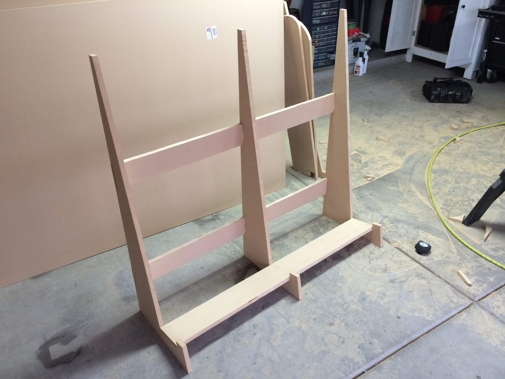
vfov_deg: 48.2
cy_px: 190
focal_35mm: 29
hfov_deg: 61.7
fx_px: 423
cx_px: 252
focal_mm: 4.15
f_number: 2.2
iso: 64
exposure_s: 1/30
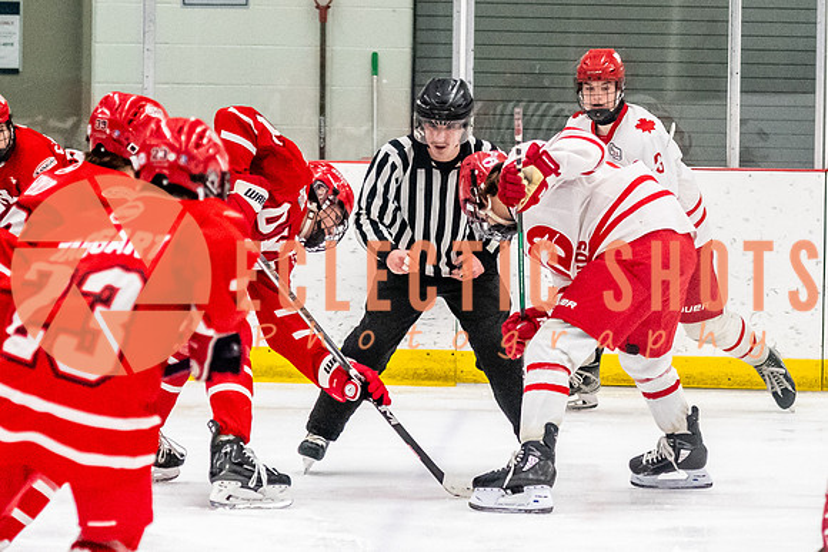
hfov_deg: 8.3
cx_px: 415
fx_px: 5675
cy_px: 257
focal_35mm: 247
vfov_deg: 5.6
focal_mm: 82
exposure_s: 1/800
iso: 4000
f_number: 2.8
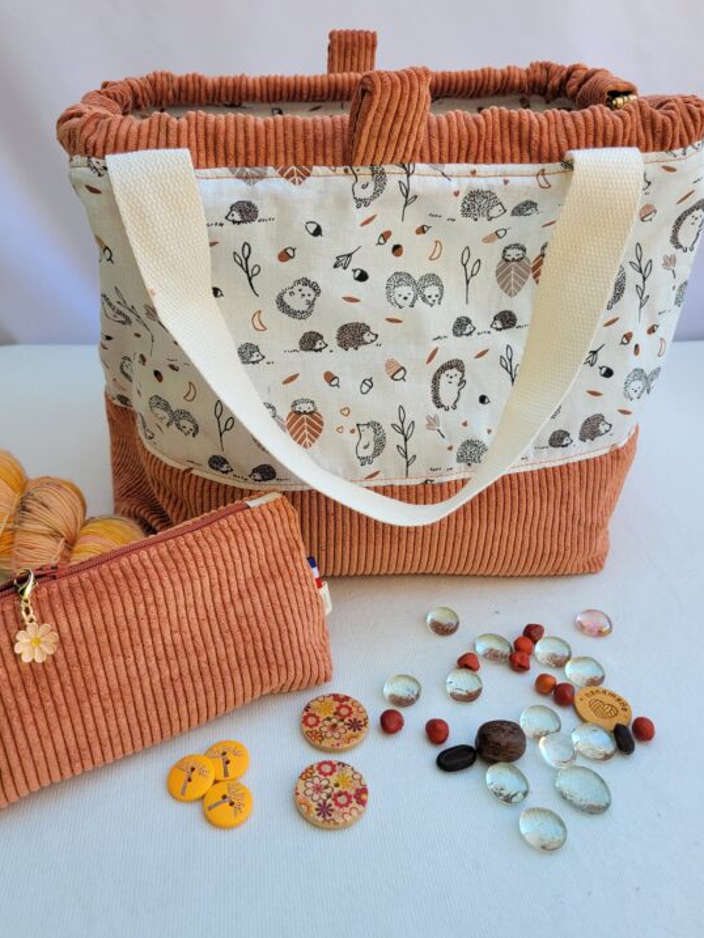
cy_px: 455
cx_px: 326
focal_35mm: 29
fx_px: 786
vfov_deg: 61.6
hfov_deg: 48.2
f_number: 1.8
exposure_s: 1/283
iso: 40
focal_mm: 5.4
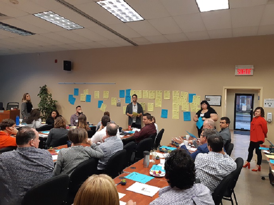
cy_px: 102
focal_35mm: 26
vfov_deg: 53.0
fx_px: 206
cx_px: 137
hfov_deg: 67.3
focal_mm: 3.93
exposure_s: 1/60
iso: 125
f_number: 1.7
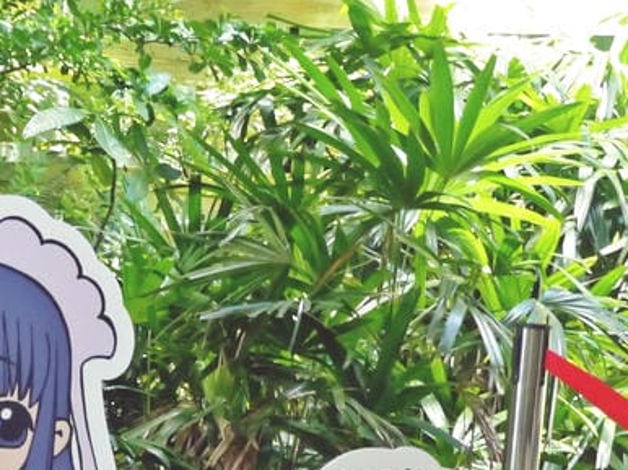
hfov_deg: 11.7
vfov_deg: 8.7
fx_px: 3046
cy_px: 626
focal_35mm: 168
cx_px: 104
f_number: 5.1
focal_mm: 27
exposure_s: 1/60
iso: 800
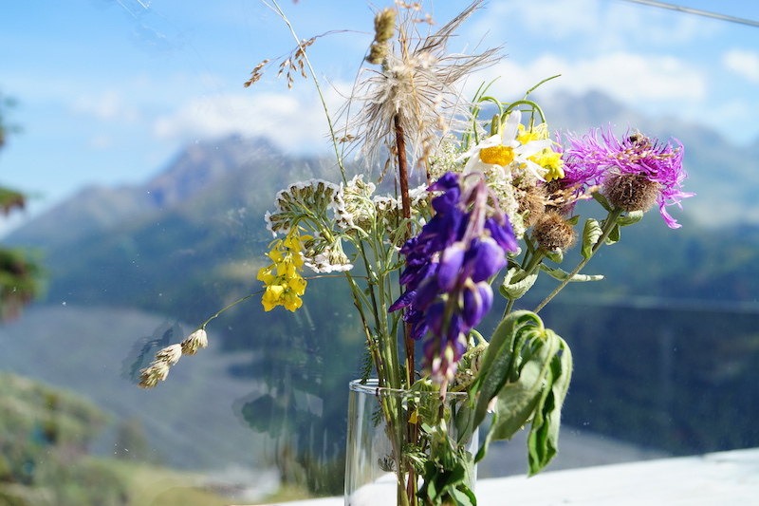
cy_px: 253
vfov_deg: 31.9
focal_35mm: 42
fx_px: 885
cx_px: 380
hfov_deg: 46.4
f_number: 5.6
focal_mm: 28
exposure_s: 1/400
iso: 100
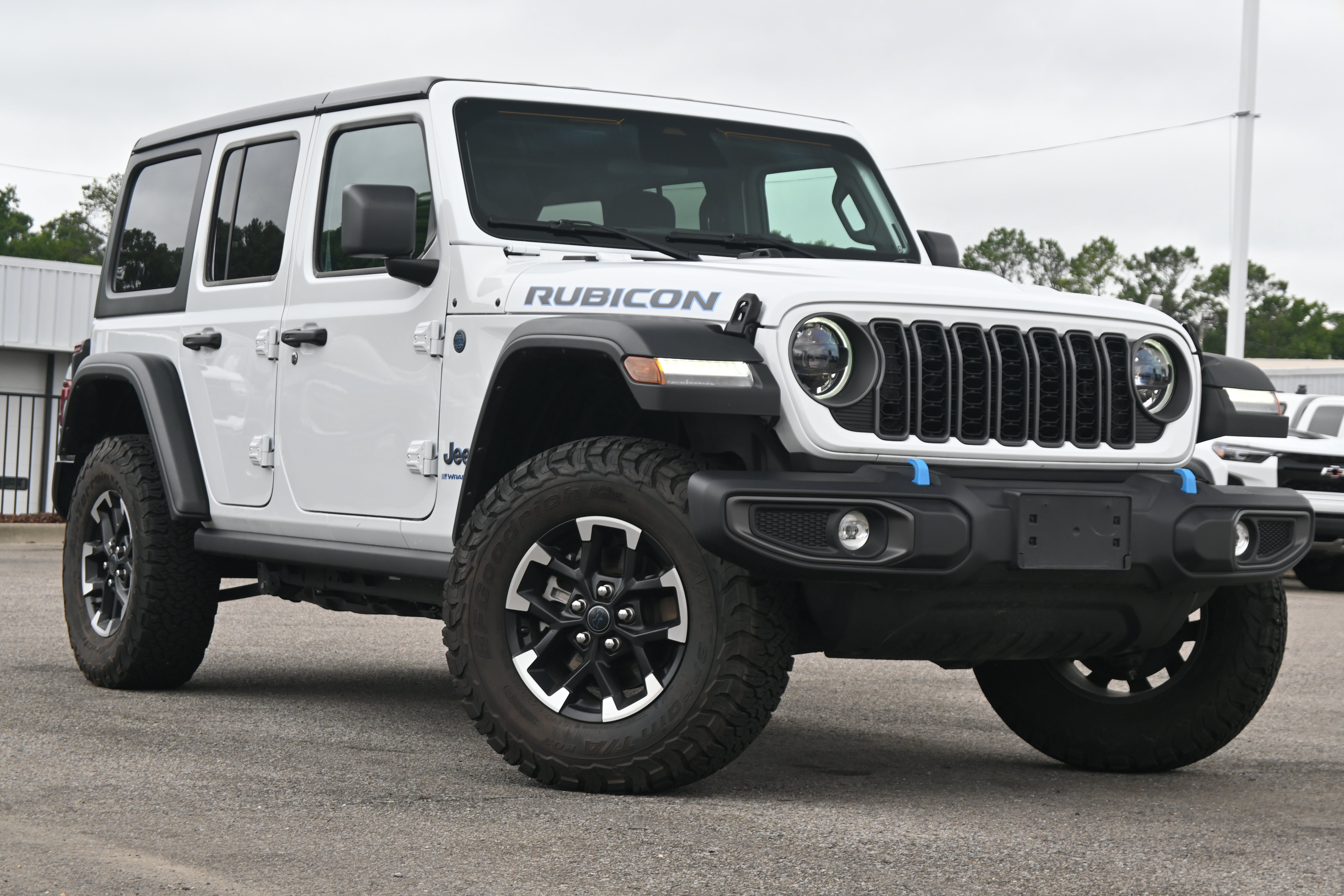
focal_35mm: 75
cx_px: 672
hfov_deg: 27.0
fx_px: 2800
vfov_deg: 18.2
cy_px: 448
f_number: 6.3
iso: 100
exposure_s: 1/80
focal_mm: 50
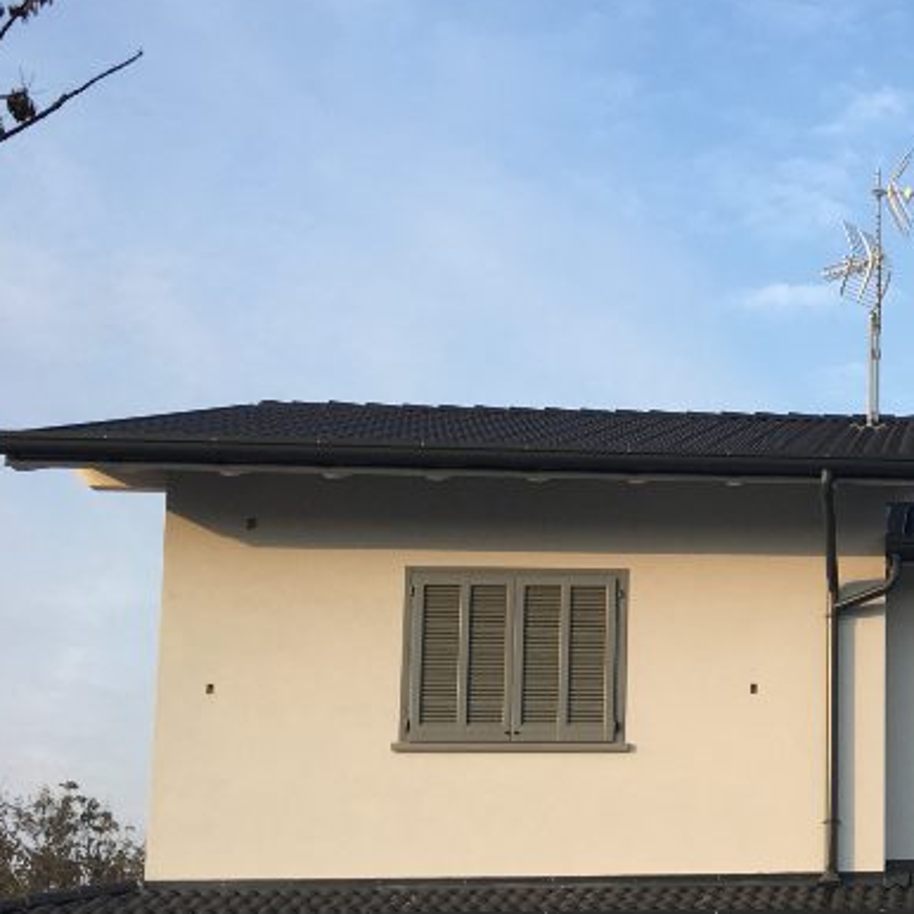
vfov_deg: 24.9
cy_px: 741
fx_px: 2031
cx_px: 1186
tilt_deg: +8.9
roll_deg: +1.0
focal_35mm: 68
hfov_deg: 22.6
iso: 25
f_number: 2.2
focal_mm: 4.15
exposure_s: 1/444
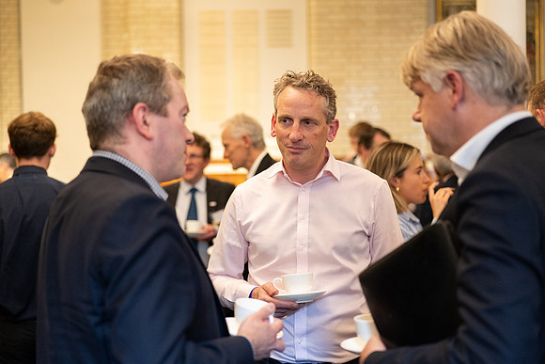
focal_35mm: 50
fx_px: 757
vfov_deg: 27.0
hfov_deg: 39.6
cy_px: 182
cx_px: 272
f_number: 2
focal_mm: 50
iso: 2500
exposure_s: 1/400
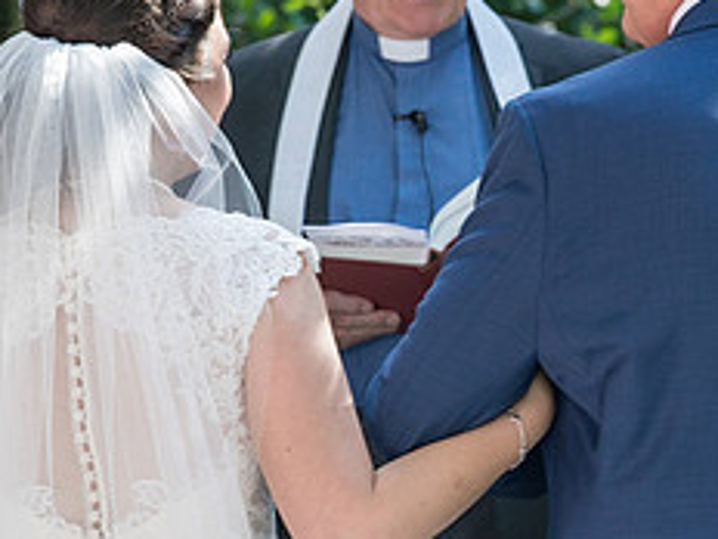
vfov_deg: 5.2
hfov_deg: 6.9
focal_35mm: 286
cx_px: 480
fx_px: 5932
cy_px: 141
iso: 100
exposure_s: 1/200
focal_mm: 106
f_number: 5
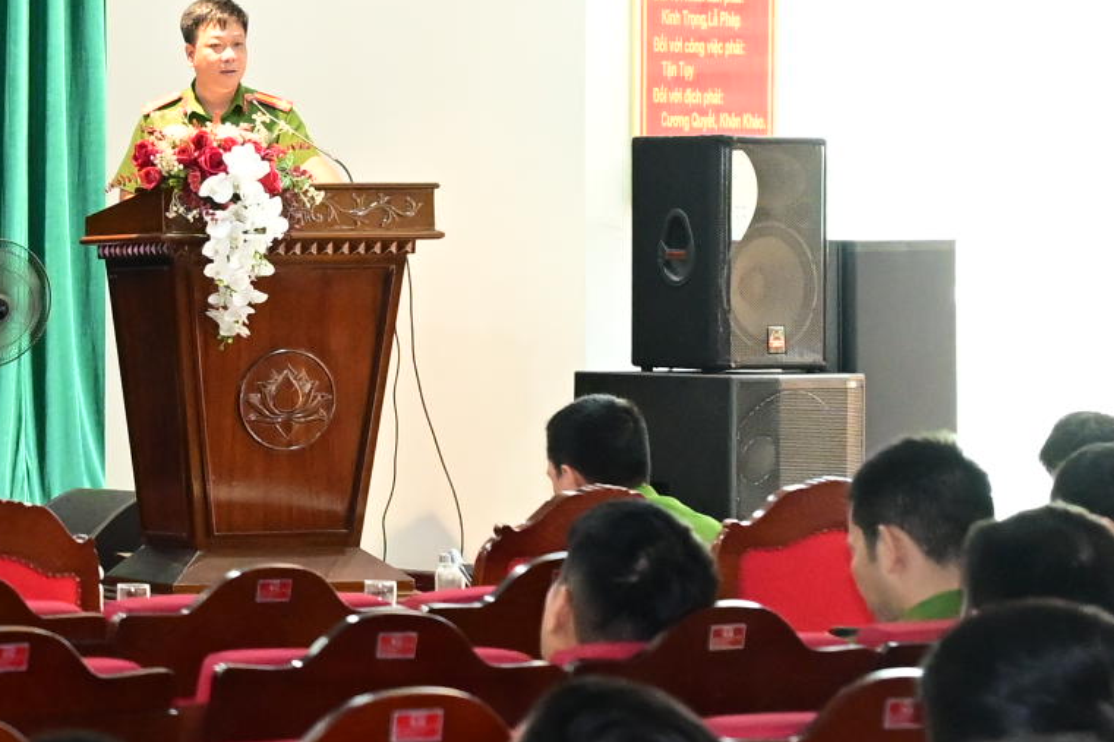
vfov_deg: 8.2
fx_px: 5166
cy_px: 228
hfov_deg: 11.7
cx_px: -668
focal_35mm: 167
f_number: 4
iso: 5000
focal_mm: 42
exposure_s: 1/160
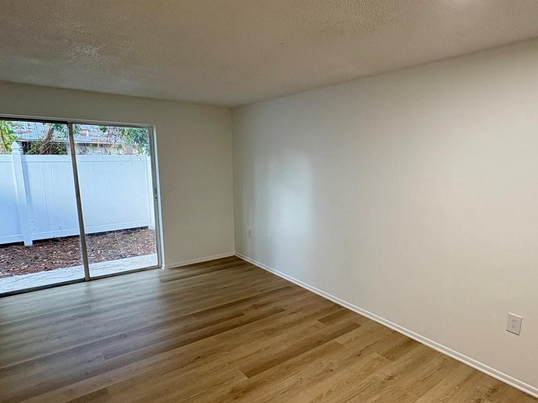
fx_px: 342
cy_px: 220
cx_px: 314
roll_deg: +0.0
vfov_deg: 61.0
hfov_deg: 75.8
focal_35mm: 22
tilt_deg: -10.4
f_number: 2.2
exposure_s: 1/60
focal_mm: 2.22
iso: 160
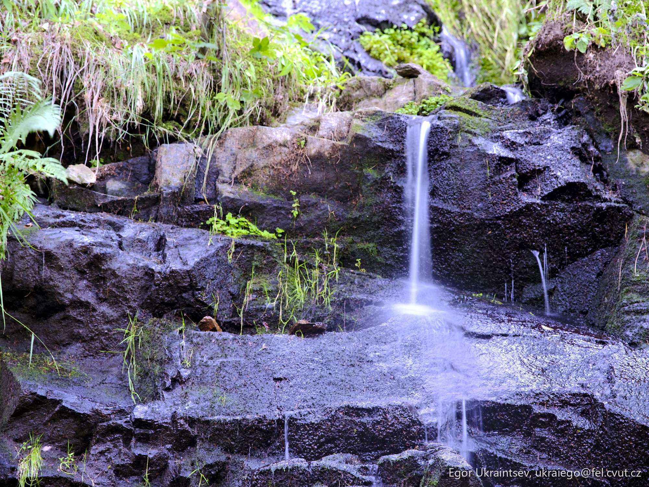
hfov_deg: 12.5
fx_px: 2962
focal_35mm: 158
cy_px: 244
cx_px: 324
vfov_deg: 9.4
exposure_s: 4.5
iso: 100
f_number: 8
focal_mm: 200
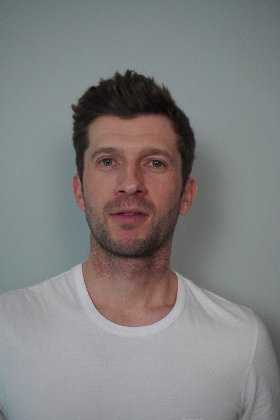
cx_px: 140
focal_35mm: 46
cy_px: 210
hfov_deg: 28.9
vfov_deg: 42.3
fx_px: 542
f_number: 5
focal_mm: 31
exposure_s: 1/160
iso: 6400
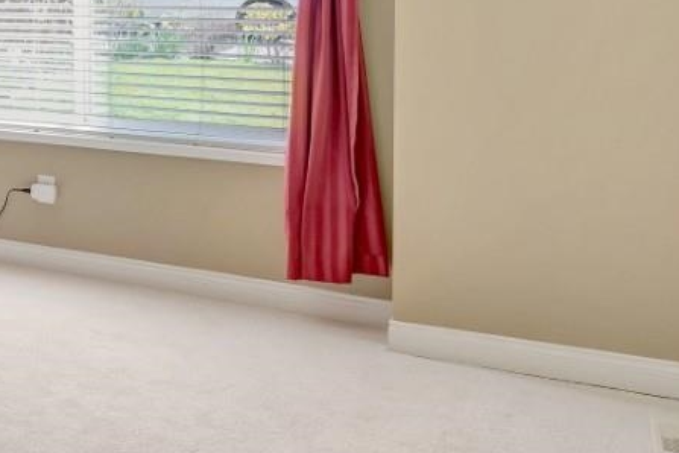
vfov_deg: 21.4
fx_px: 1149
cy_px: -15
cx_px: -381
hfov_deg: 24.3
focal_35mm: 61
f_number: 4.5
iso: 400
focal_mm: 16.8
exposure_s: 1/80
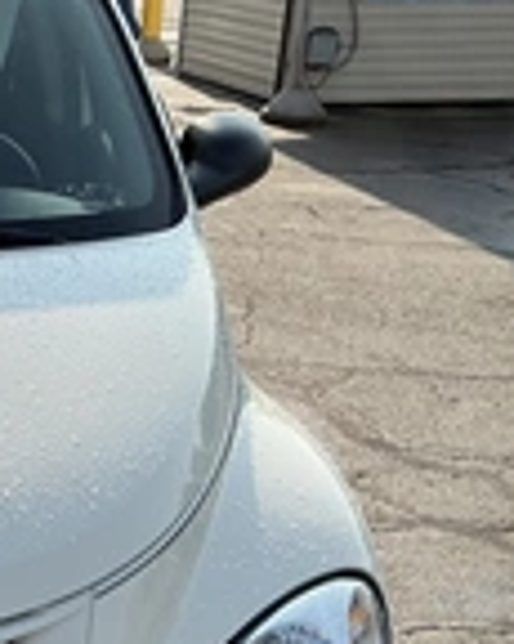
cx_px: -277
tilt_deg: -25.0
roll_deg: +1.9
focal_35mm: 76
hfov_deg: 17.8
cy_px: 648
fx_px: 1447
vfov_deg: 24.0
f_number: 1.8
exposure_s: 1/1342
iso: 25
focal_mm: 3
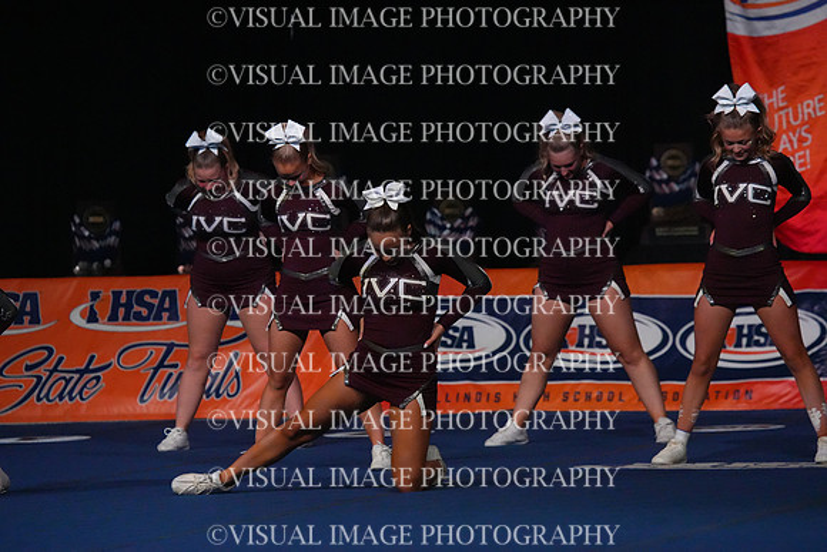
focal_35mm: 250
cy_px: 276
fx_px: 5744
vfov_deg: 5.5
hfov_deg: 8.2
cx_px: 414
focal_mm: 250
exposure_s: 1/1250
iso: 16000
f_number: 5.6
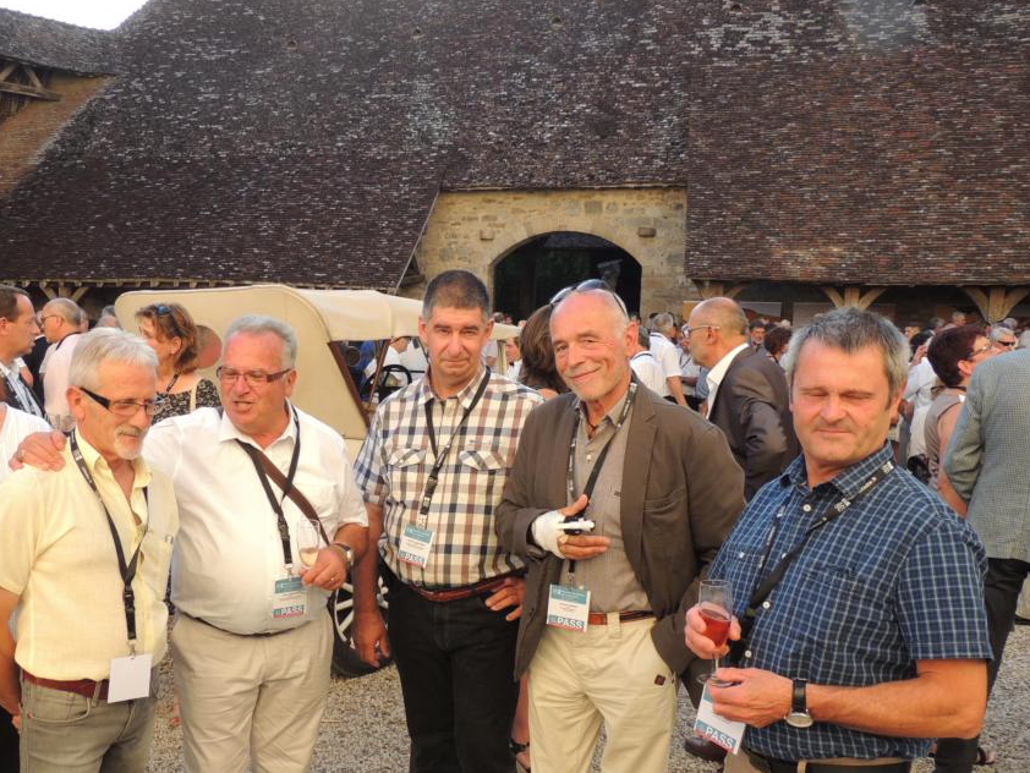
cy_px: 463
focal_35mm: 34
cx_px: 407
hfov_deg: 53.5
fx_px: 1012
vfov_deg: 41.6
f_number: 3.1
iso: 100
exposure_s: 1/200
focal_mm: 4.9
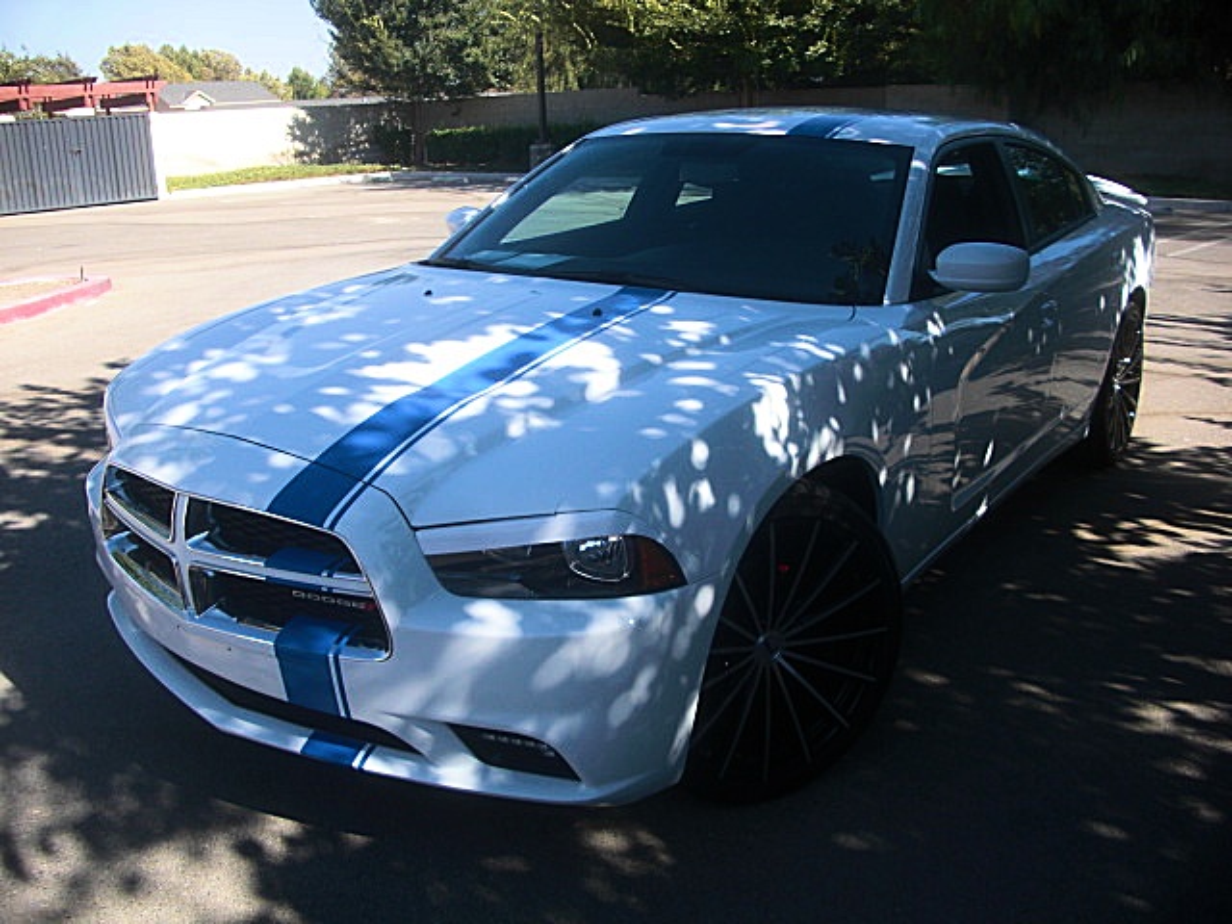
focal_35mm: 36
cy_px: 462
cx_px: 616
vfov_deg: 39.7
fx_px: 1281
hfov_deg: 51.4
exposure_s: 1/400
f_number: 2.8
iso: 50
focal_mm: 6.3
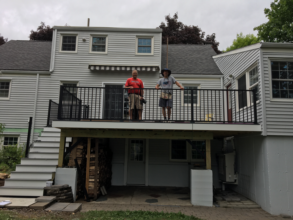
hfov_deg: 61.7
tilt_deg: +7.5
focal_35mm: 29
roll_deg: -1.4
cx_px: 146
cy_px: 110
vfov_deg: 48.2
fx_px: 245
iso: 25
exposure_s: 1/364
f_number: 2.2
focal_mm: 4.15
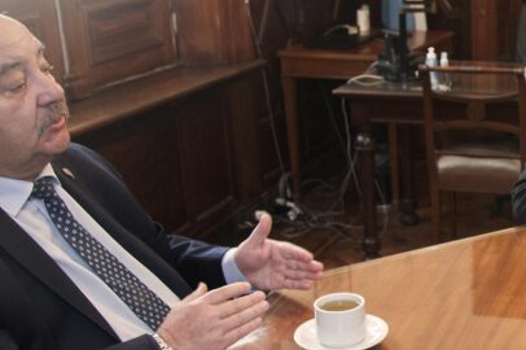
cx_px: 591
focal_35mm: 64
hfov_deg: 28.3
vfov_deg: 21.1
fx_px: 938
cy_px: 228
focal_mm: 17
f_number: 3.2
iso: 1250
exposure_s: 1/80
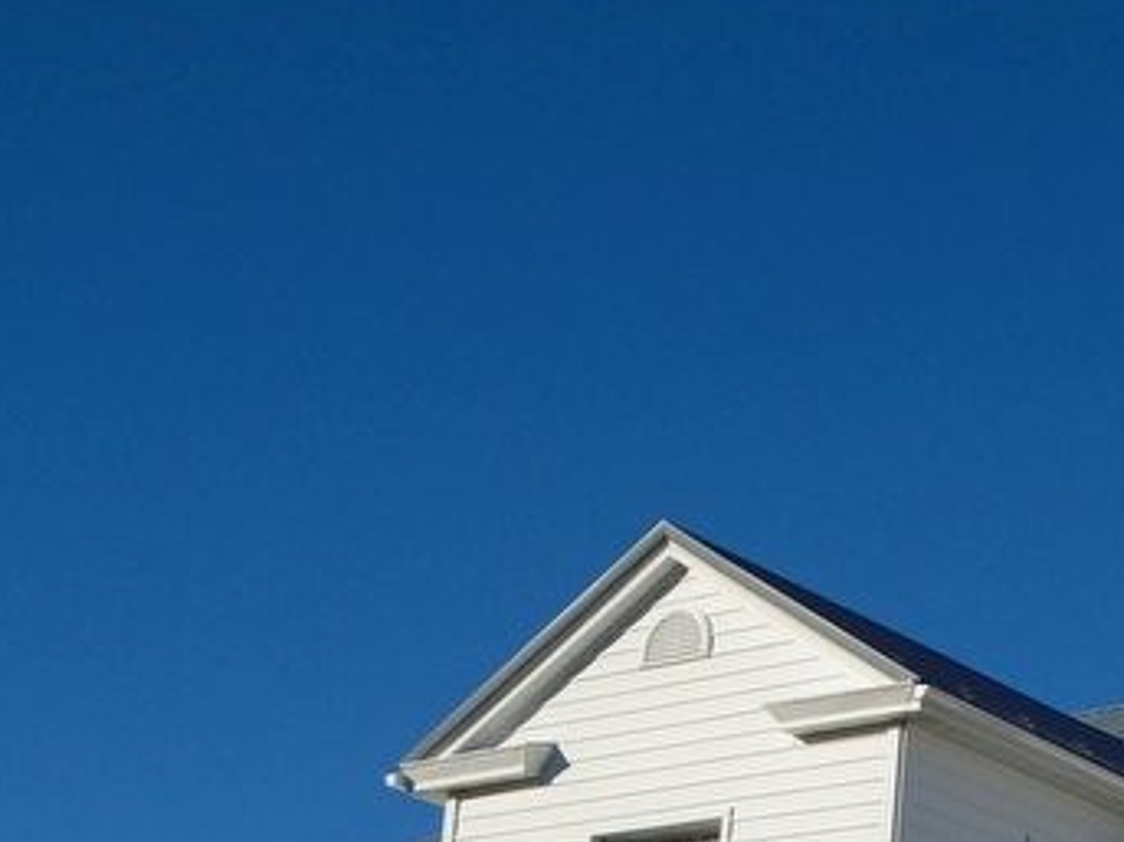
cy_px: 894
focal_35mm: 84
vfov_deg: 17.1
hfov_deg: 21.8
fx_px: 2727
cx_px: 1291
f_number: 9.5
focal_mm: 6.4
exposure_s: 1/320
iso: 100
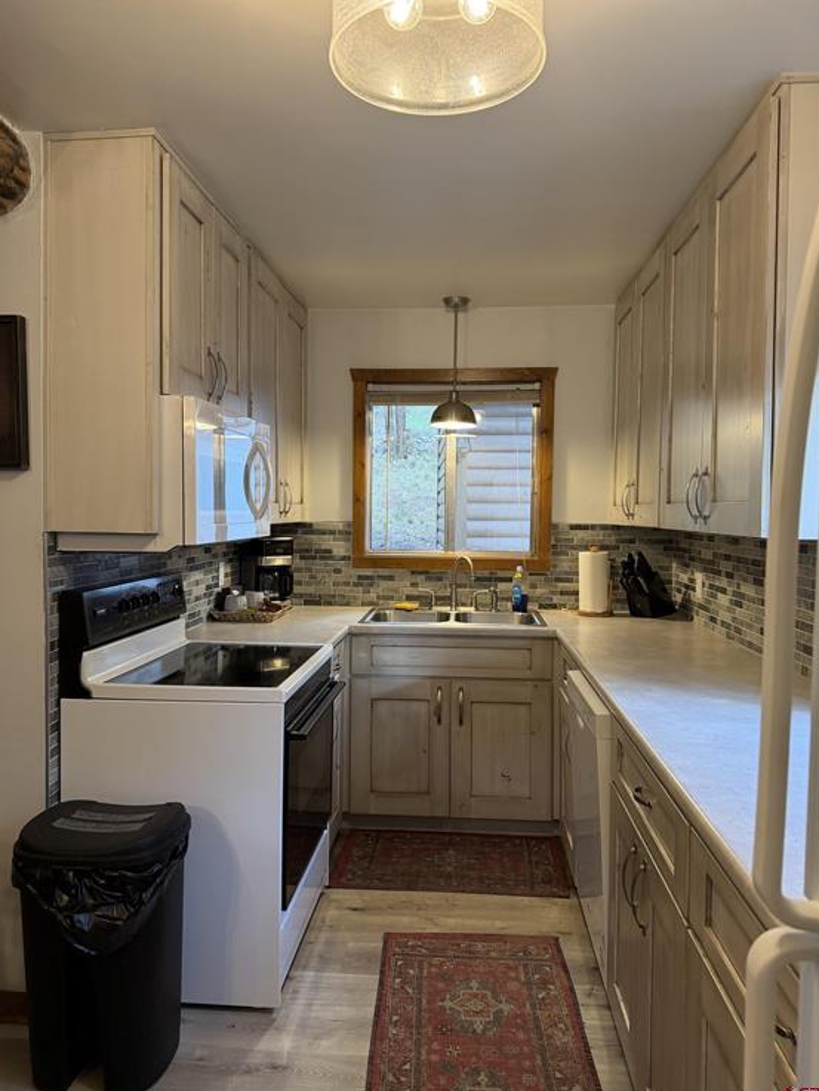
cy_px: 530
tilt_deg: -1.8
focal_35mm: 25
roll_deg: -0.3
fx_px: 788
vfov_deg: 69.4
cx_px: 415
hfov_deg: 54.9
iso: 200
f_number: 1.78
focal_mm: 6.76
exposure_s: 1/120
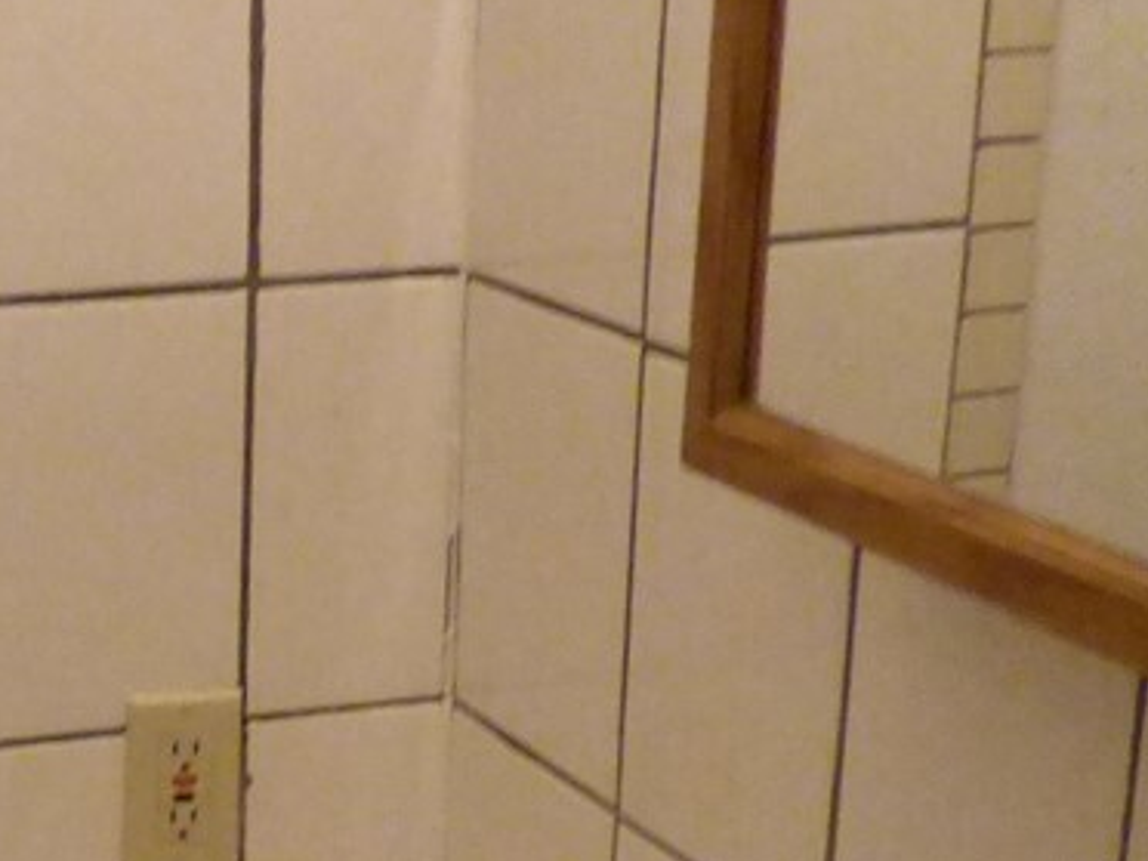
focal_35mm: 86
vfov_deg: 16.8
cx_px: -12
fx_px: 2852
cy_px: 855
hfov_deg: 21.9
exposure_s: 1/40
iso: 800
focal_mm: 3.58
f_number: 2.8
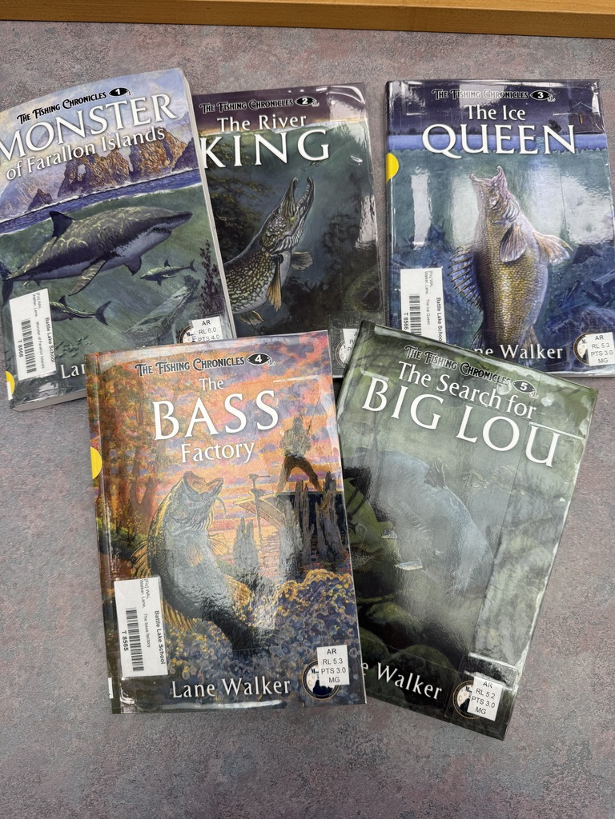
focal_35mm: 24
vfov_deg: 71.6
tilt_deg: -79.4
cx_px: 308
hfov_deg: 56.8
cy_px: 410
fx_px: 569
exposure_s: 1/135
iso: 50
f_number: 1.78
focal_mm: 6.76
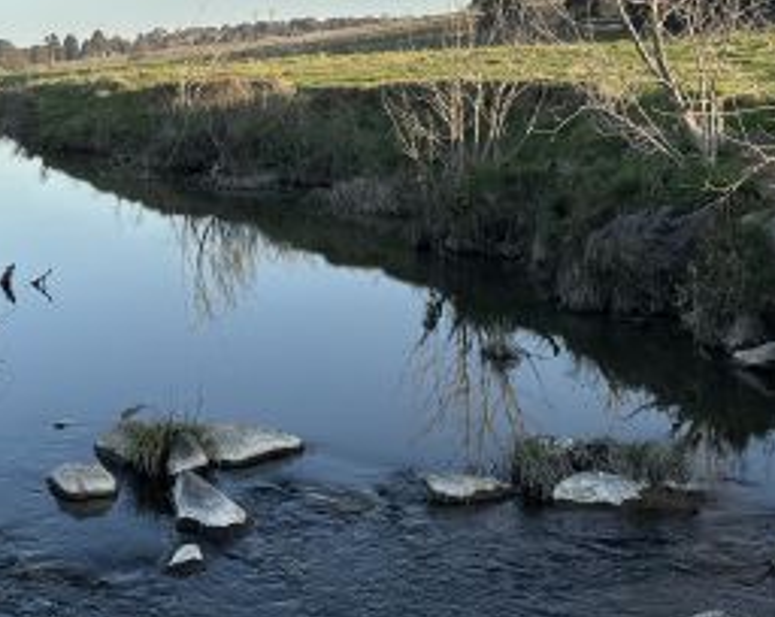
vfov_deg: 26.9
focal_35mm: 55
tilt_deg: -1.6
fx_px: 1260
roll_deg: +1.8
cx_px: 27
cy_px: 97
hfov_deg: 31.9
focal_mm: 6.86
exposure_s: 1/1949
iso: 80
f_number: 1.78
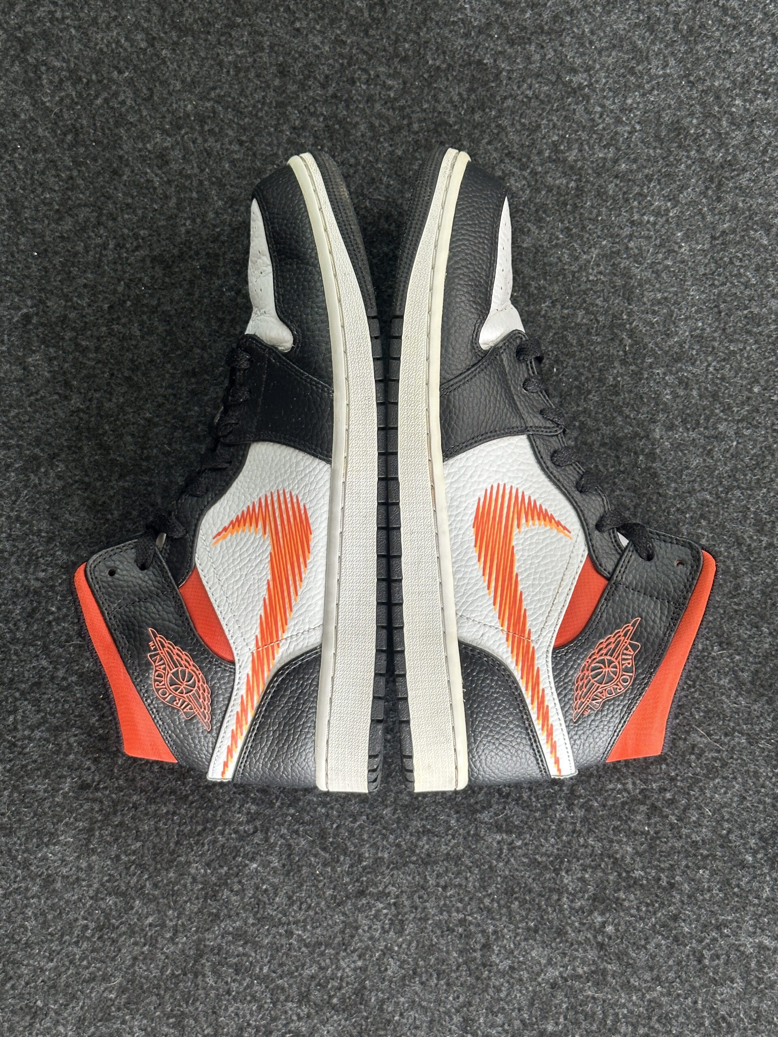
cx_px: 389
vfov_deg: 39.7
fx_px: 1438
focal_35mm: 48
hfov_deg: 30.3
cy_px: 518
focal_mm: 6.86
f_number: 1.78
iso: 80
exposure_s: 1/50
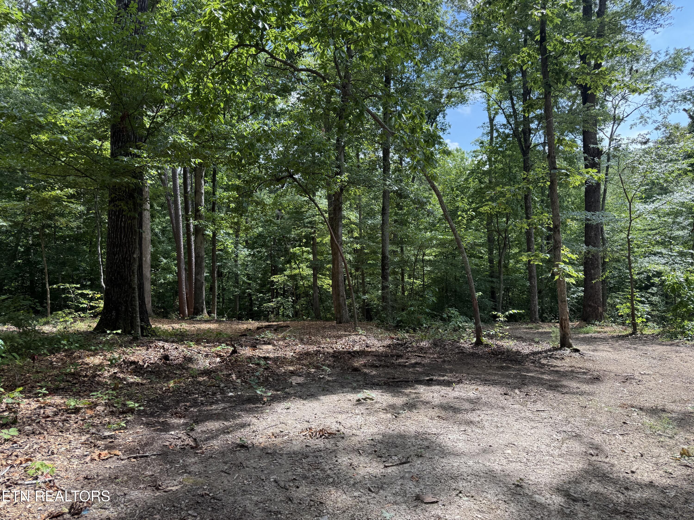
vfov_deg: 56.8
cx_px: 347
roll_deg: +2.8
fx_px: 481
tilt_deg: -2.1
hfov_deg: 71.6
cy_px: 260
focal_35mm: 24
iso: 100
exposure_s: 1/1018
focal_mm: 6.76
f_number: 1.78
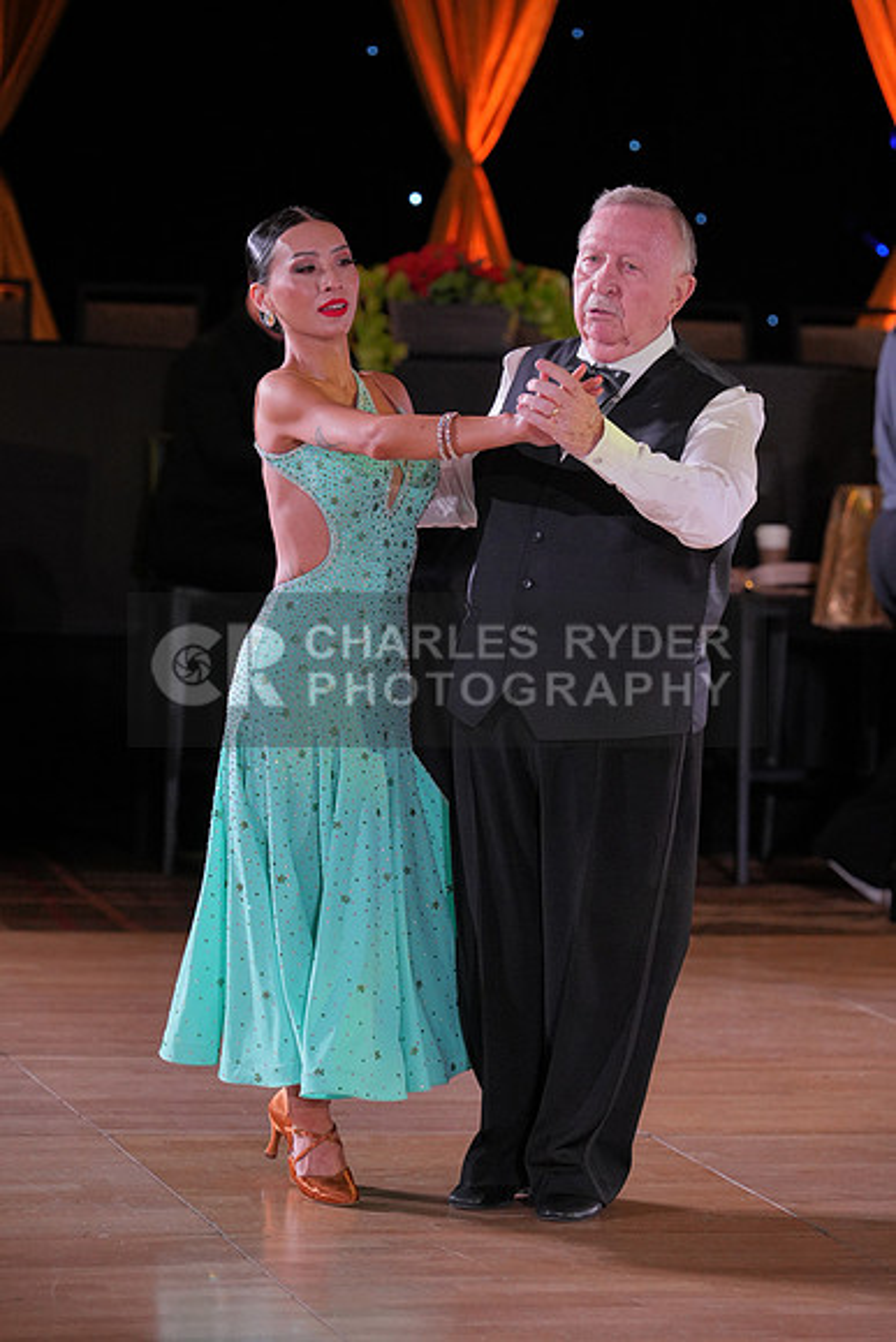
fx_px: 5372
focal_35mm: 144
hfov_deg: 9.5
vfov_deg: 14.2
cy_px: 671
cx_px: 448
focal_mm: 144
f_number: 4
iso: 1600
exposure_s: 1/400
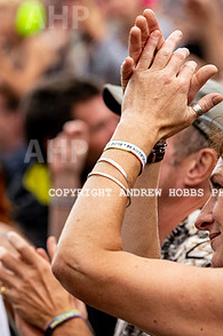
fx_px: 4298
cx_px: 151
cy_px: 94
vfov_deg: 4.5
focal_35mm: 461
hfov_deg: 3.0
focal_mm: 200
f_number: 4.5
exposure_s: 1/500
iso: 1000
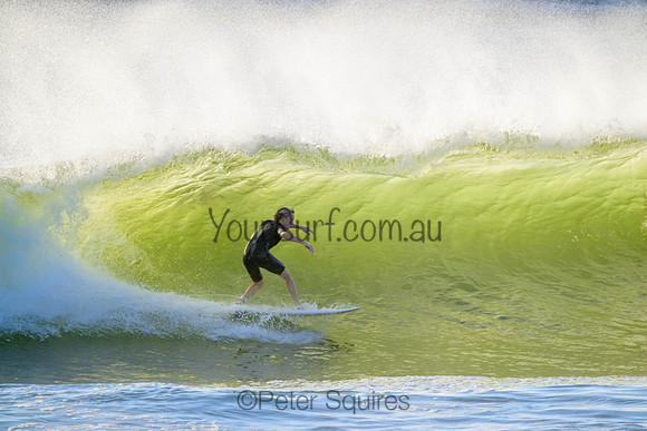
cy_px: 216
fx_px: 14380
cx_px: 324
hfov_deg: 2.6
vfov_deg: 1.7
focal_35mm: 800
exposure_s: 1/2000
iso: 1400
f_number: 11
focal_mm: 800
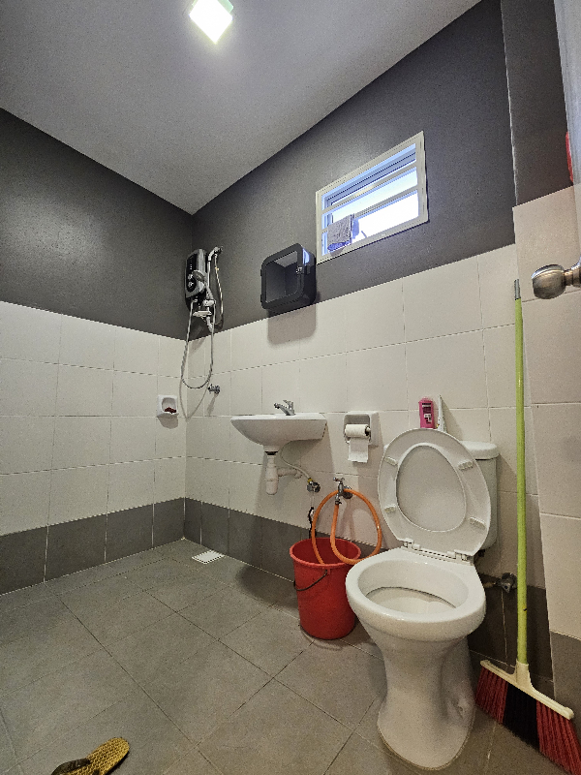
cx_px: 290
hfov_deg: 89.9
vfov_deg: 106.2
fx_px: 291
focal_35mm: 13
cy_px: 388
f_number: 2.2
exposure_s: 1/50
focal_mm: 2.2
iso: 400
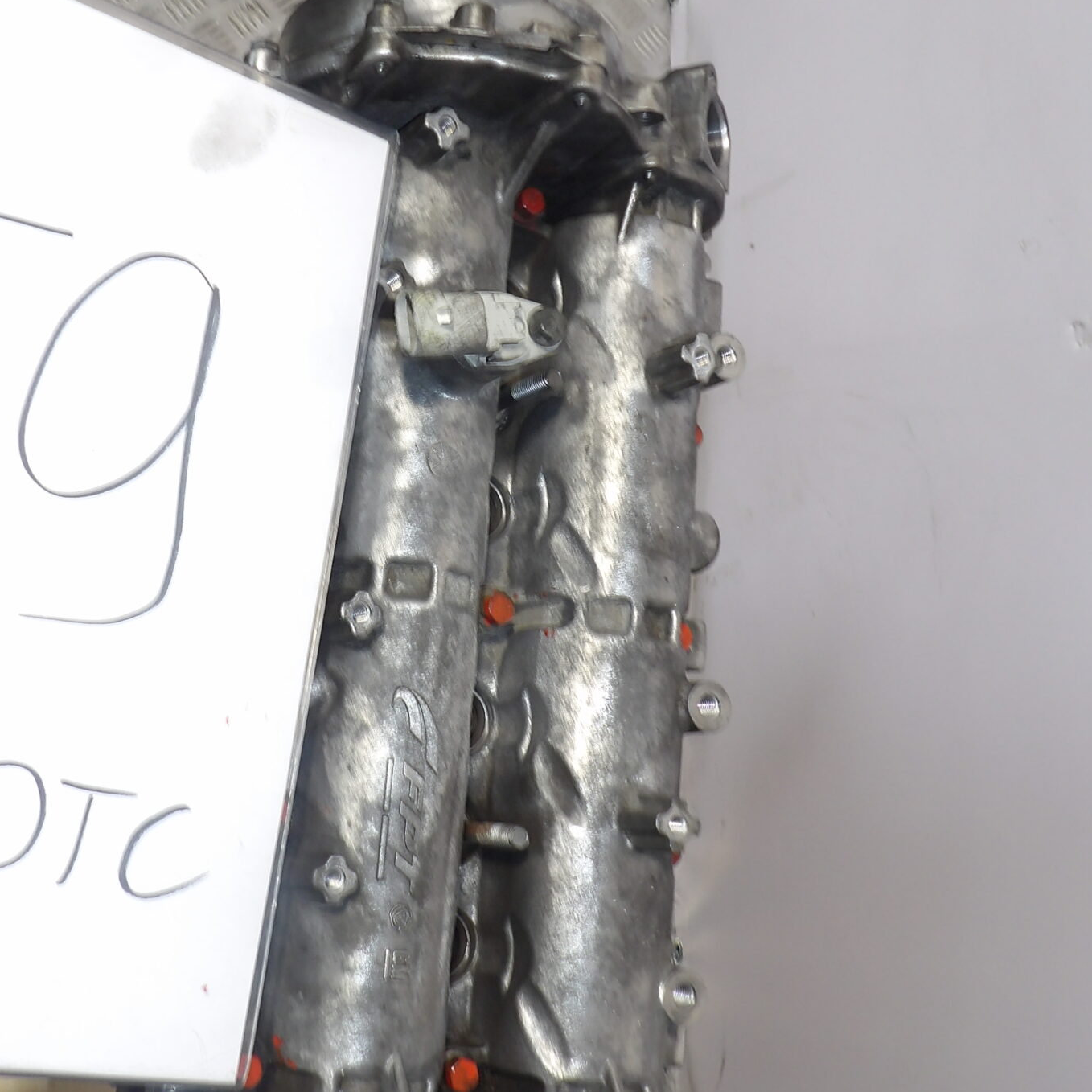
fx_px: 1428
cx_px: 367
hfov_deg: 41.3
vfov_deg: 41.7
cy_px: 441
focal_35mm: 40
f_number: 2.8
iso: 100
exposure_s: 1/45
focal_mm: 4.3
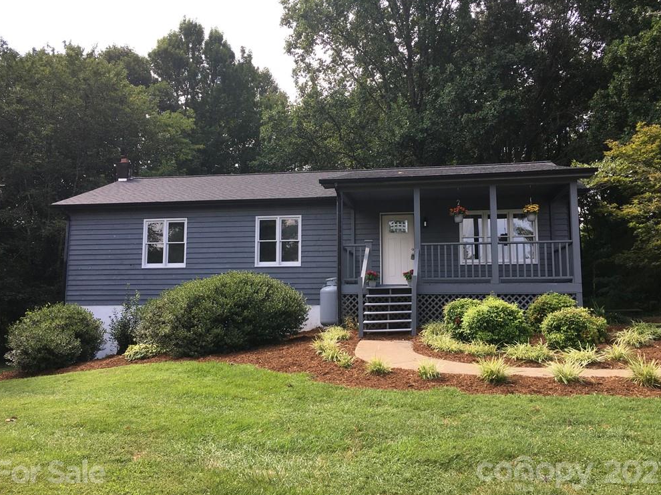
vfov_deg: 46.8
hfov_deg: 60.0
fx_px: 573
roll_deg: -1.3
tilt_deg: +7.6
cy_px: 248
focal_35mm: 30
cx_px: 333
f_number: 2.2
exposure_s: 1/418
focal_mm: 4.15
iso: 25
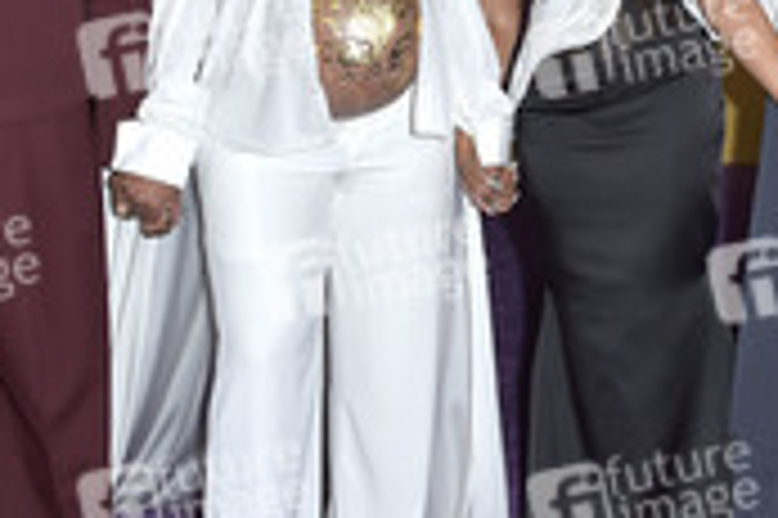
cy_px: 158
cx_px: 702
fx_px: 1576
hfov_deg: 26.8
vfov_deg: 18.6
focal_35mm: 73
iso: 320
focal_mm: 28
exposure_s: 1/250
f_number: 6.3
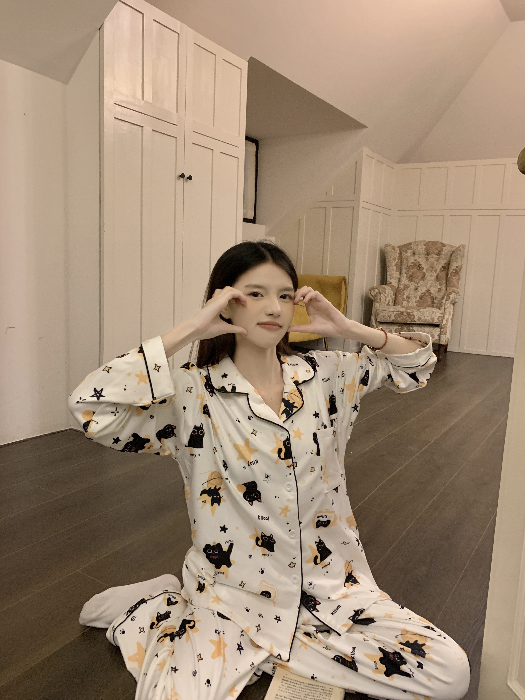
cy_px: 350
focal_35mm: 26
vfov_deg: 67.3
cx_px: 262
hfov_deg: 53.1
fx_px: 526
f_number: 1.8
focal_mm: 4.25
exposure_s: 1/25
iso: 500
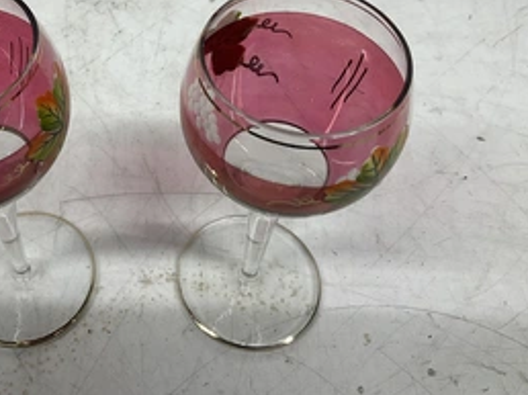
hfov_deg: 41.0
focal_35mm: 45
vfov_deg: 31.6
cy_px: 106
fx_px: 686
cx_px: 135
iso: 32
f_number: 1.8
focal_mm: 3
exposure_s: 1/120
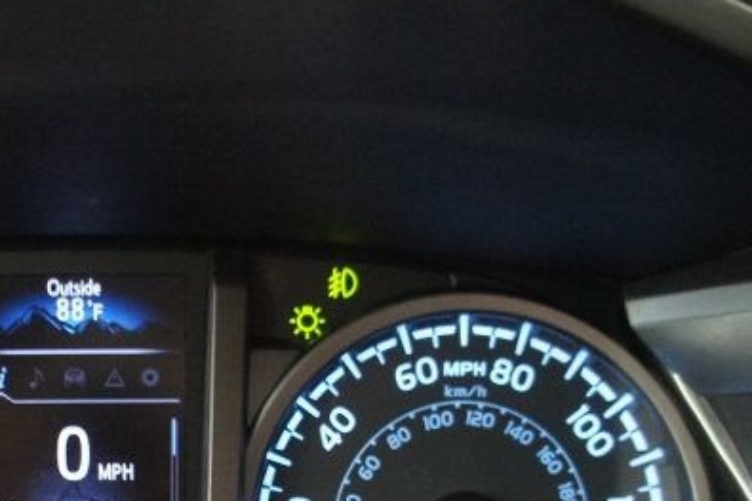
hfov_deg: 27.8
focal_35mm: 70
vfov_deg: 18.6
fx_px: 1462
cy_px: 565
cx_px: 78
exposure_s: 1/20
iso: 1600
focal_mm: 18
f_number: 3.5
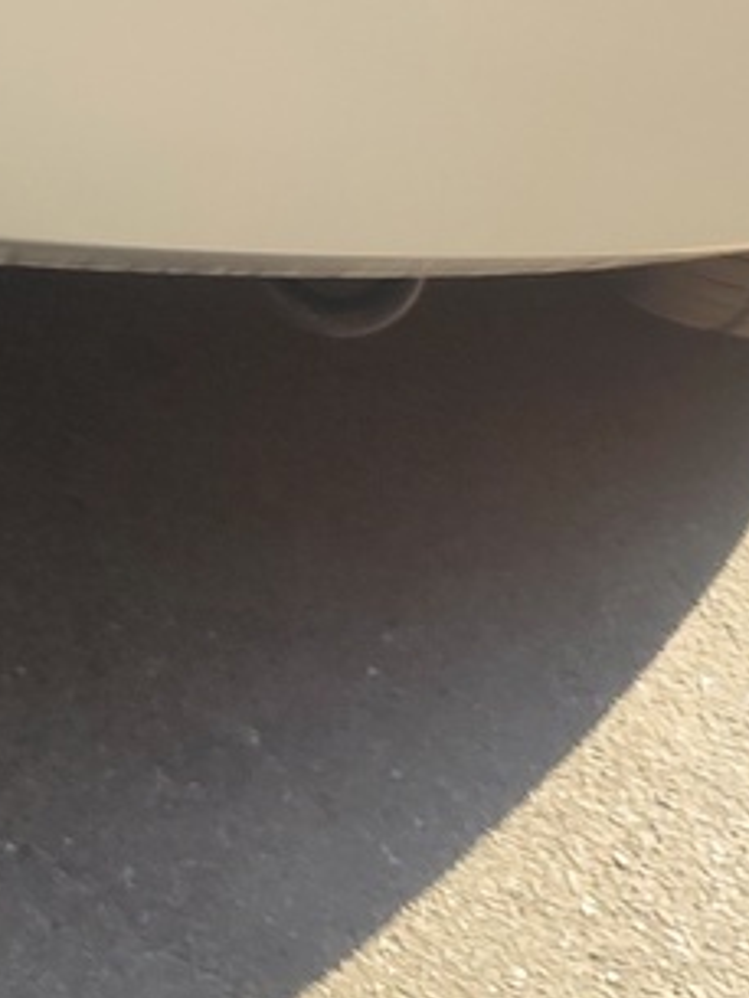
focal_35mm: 126
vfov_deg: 13.6
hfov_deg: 10.9
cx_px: -654
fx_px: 3633
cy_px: -919
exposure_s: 1/138
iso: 50
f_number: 1.89
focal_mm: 5.89
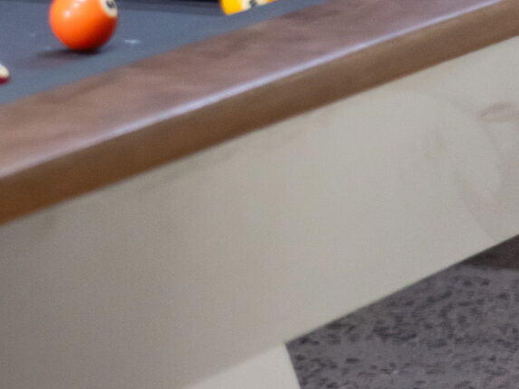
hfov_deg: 5.8
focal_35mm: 334
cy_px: -251
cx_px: -533
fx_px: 5007
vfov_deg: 4.4
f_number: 4
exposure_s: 1/60
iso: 1000
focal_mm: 78
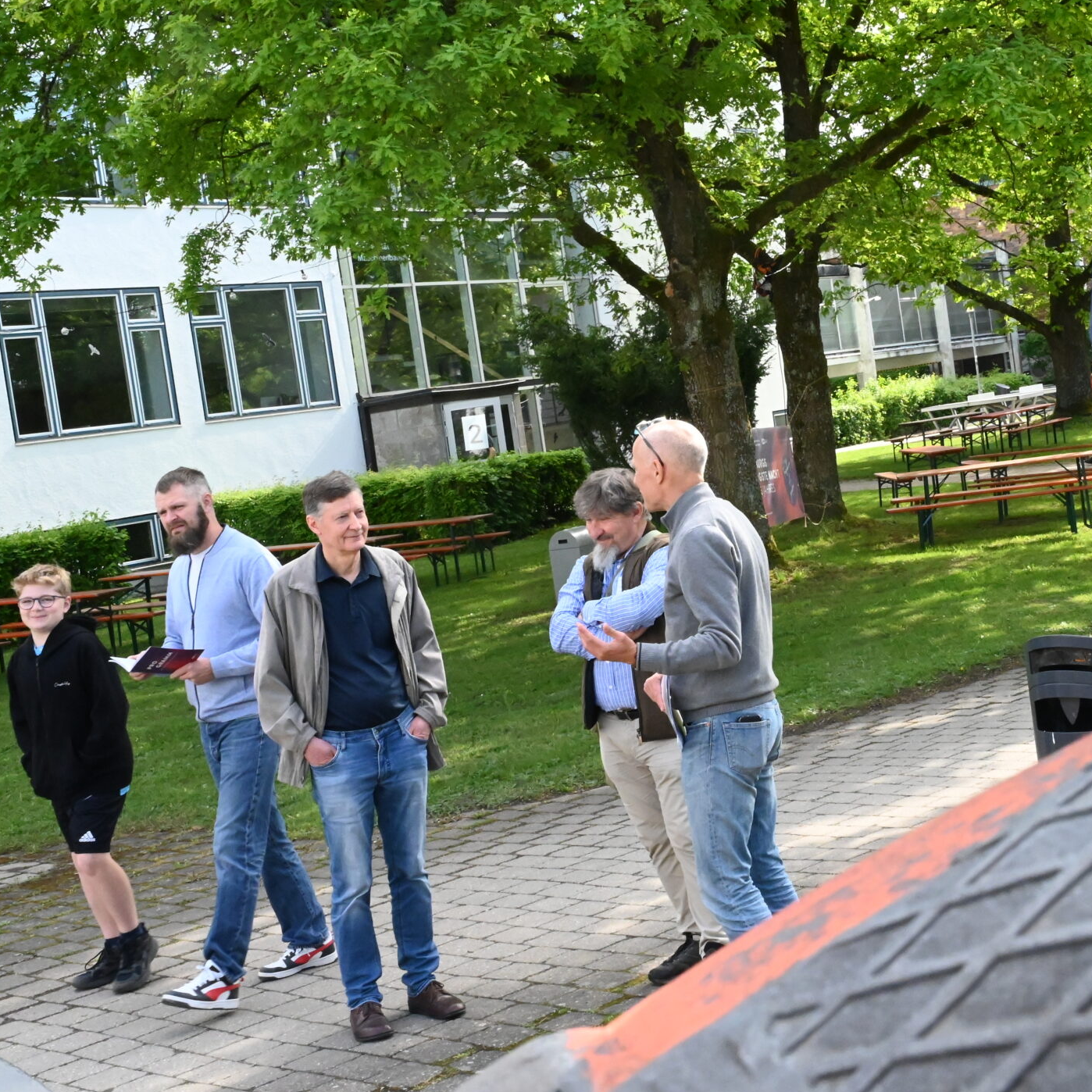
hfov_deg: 30.0
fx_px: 1999
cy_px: 499
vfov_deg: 30.5
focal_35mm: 56
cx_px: 835
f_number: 20
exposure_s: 1/500
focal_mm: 36
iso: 8000
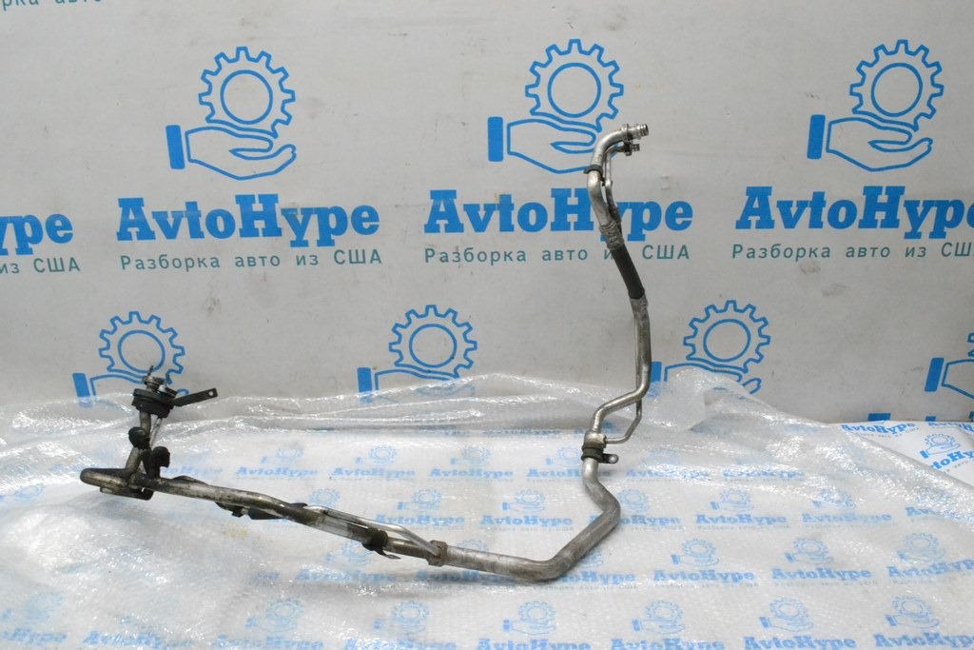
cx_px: 487
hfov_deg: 61.9
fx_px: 812
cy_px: 325
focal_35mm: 30
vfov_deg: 43.6
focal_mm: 20
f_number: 11
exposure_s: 1/160
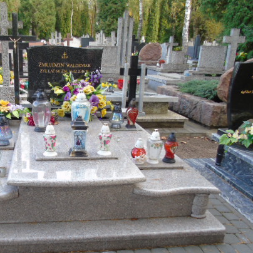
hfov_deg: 45.8
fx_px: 289
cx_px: 67
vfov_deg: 47.0
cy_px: 150
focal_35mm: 35
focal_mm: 4.4
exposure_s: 1/60
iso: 80
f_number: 3.4
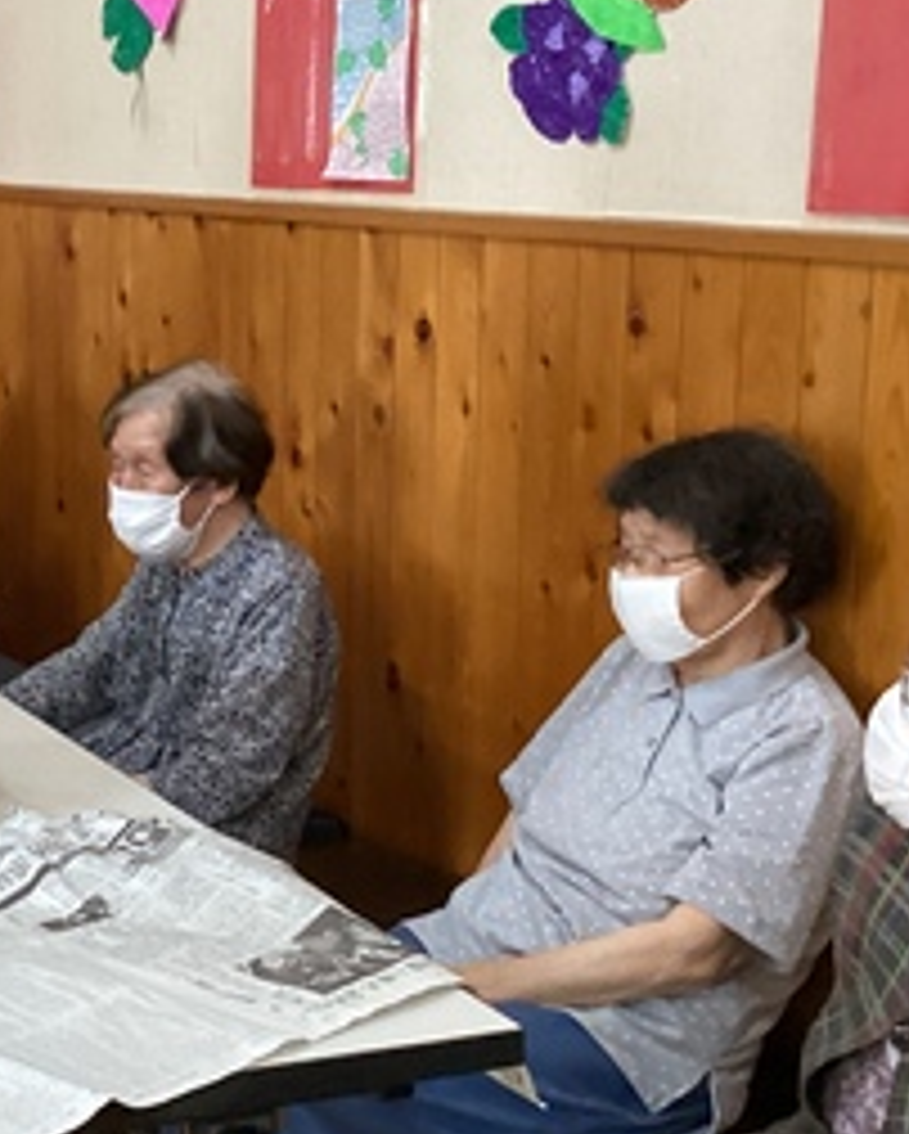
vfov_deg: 26.4
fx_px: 2418
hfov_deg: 20.1
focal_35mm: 72
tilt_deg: -11.8
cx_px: -148
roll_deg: +0.1
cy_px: 590
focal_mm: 3.3
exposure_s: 1/40
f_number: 2.4
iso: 400
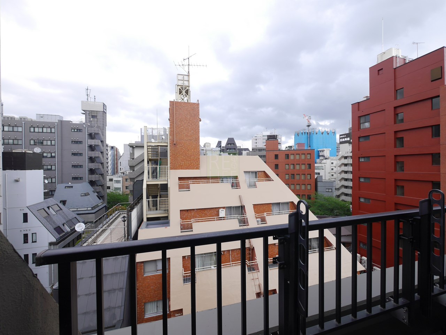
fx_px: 180
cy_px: 168
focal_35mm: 14
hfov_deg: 102.1
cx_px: 223
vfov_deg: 85.7
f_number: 5.6
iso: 160
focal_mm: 7
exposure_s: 1/200
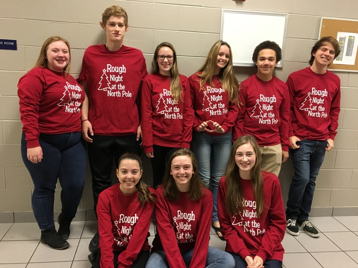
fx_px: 300
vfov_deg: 48.2
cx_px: 179
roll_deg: -2.7
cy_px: 134
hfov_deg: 61.7
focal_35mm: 29
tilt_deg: -11.6
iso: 200
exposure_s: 1/17
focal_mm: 4.15
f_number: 2.2
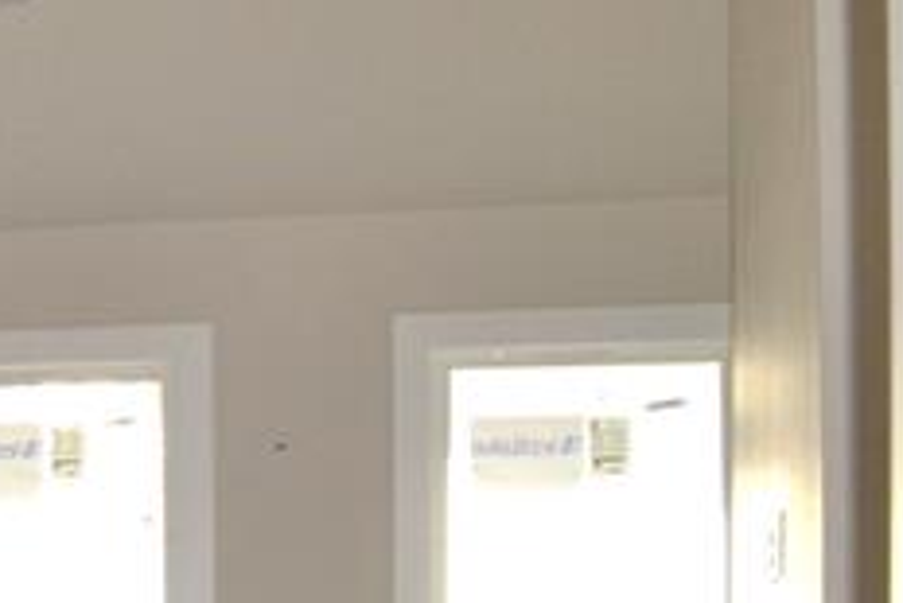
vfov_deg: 11.3
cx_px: -1080
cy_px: 696
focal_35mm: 119
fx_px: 2987
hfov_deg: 13.7
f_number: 11
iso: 800
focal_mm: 18
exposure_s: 1/40
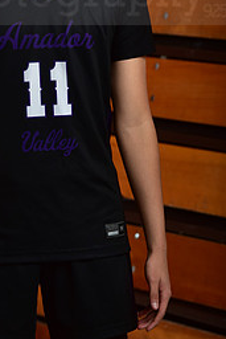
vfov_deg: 6.5
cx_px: 31
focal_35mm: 317
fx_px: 2981
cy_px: -17
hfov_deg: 4.3
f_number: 5.6
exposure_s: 1/250
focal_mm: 140
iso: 250
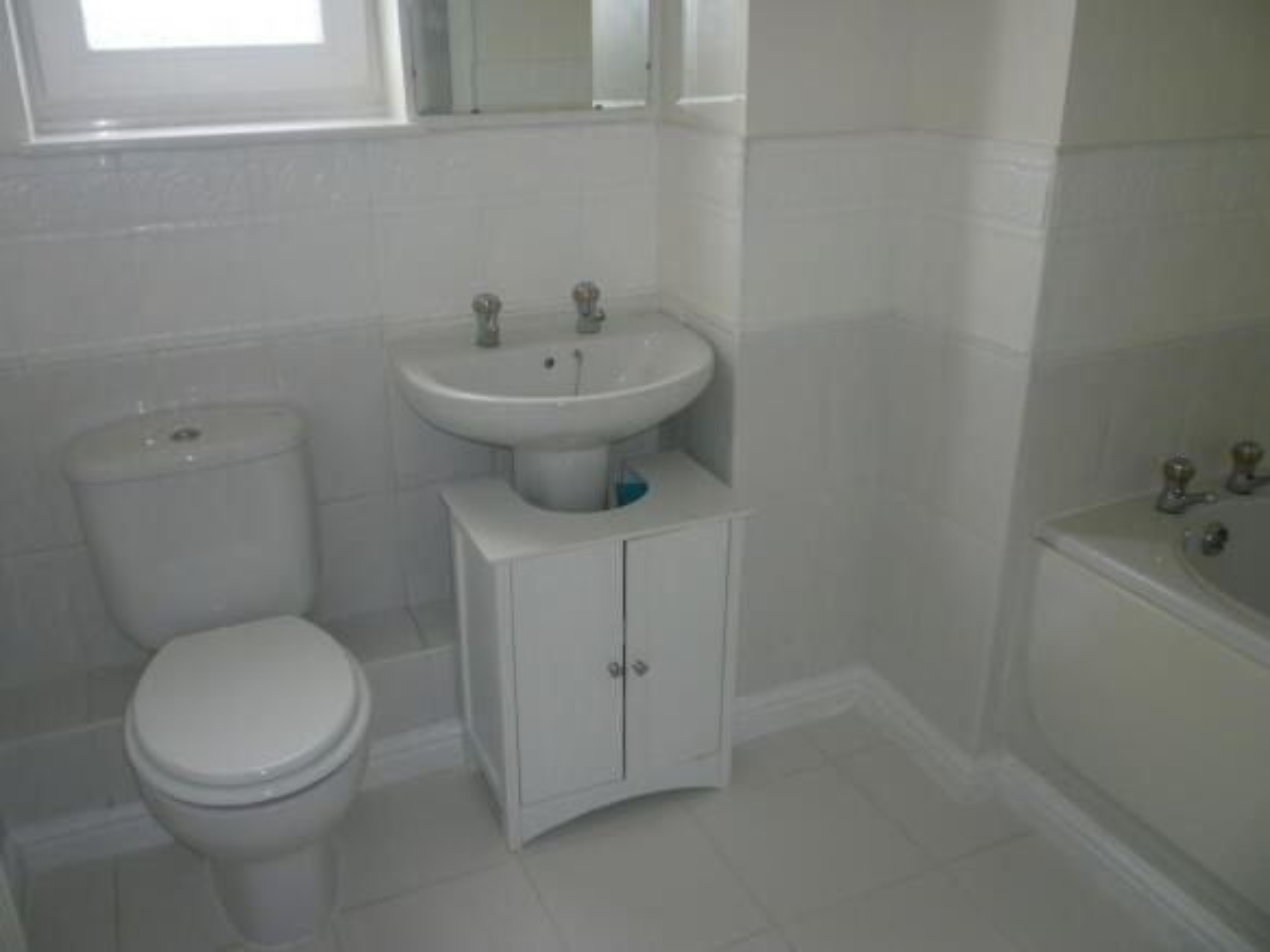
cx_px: 635
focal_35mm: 29
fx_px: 1064
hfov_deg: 61.7
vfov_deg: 48.2
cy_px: 476
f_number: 3.3
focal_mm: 5.2
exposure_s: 1/30
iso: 100
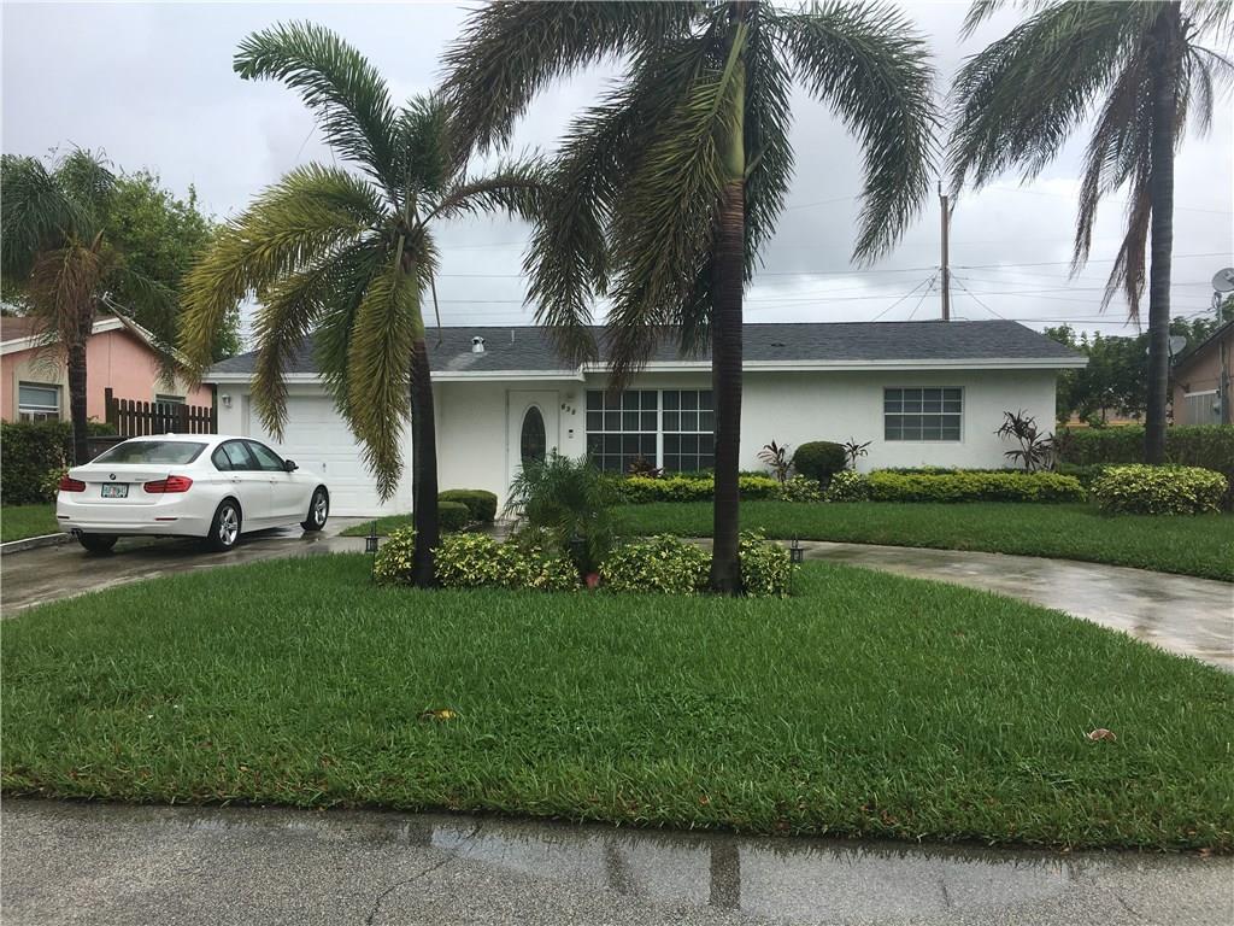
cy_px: 463
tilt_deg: +0.3
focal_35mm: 29
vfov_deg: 48.2
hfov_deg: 61.7
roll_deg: +0.0
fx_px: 1034
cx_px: 617
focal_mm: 4.15
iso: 25
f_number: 2.2
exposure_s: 1/1083
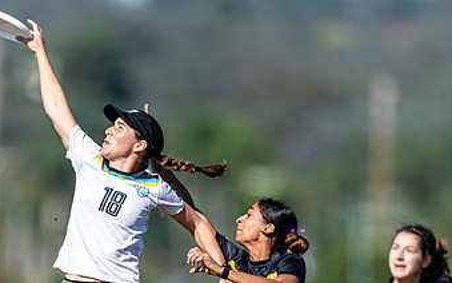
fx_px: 9980
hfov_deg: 2.6
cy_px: 248
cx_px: 175
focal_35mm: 810
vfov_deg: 1.6
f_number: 2.8
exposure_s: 1/2500
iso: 100
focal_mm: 400
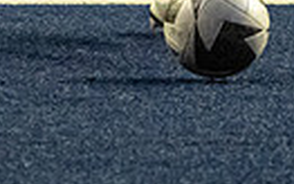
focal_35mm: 657
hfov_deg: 3.2
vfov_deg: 2.0
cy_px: -335
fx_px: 5266
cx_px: -115
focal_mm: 100
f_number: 4.5
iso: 10000
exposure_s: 1/1000
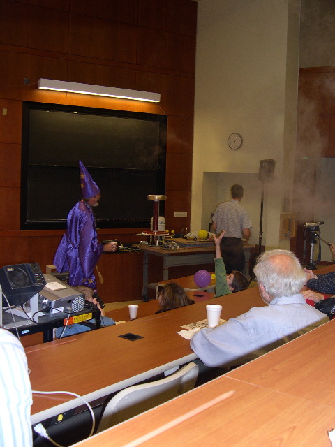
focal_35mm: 38
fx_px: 490
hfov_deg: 37.7
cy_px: 224
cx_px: 168
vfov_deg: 49.0
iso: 175
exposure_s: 1/60
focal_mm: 8
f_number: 2.8
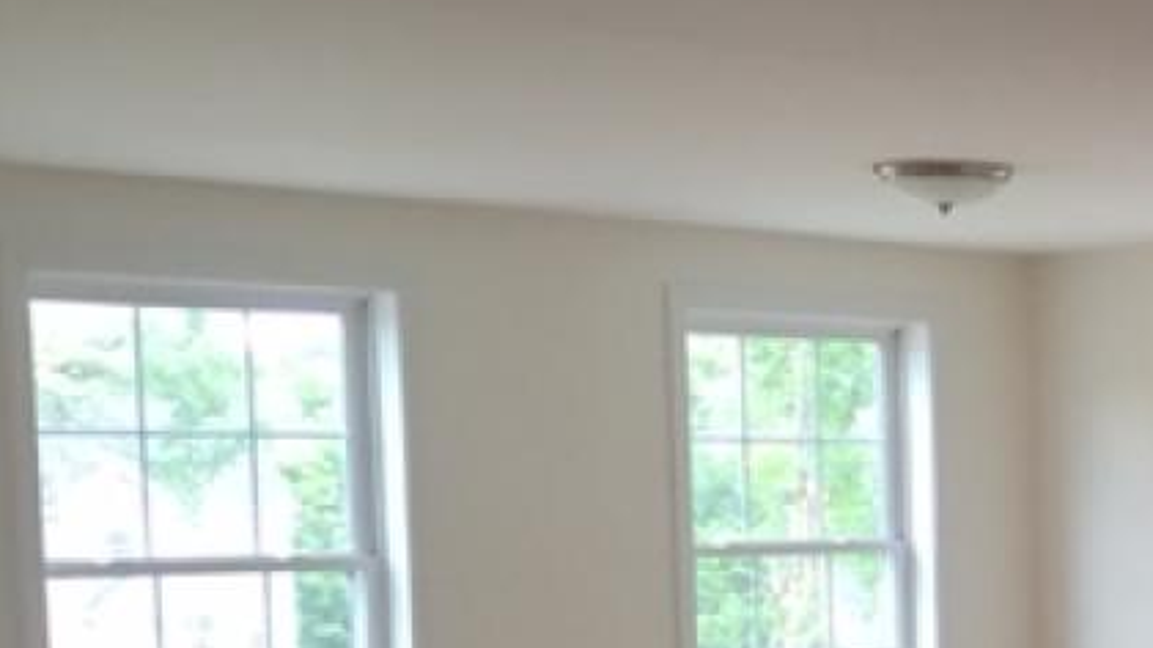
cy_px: 703
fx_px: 2354
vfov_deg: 15.3
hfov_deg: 24.8
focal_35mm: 77
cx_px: 1400
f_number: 2.2
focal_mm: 4.15
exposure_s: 1/30
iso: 40
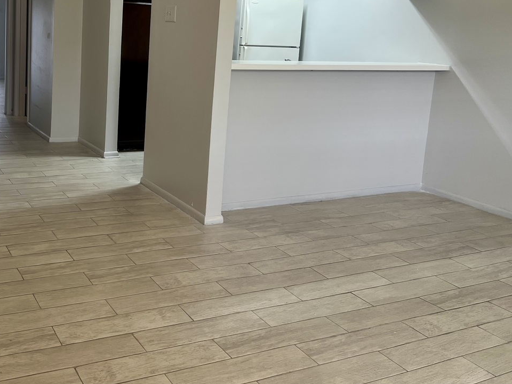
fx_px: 577
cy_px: 112
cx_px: 138
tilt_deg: -9.0
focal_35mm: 39
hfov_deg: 46.4
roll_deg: -2.7
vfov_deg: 36.2
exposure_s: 1/60
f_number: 1.5
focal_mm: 5.7
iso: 64
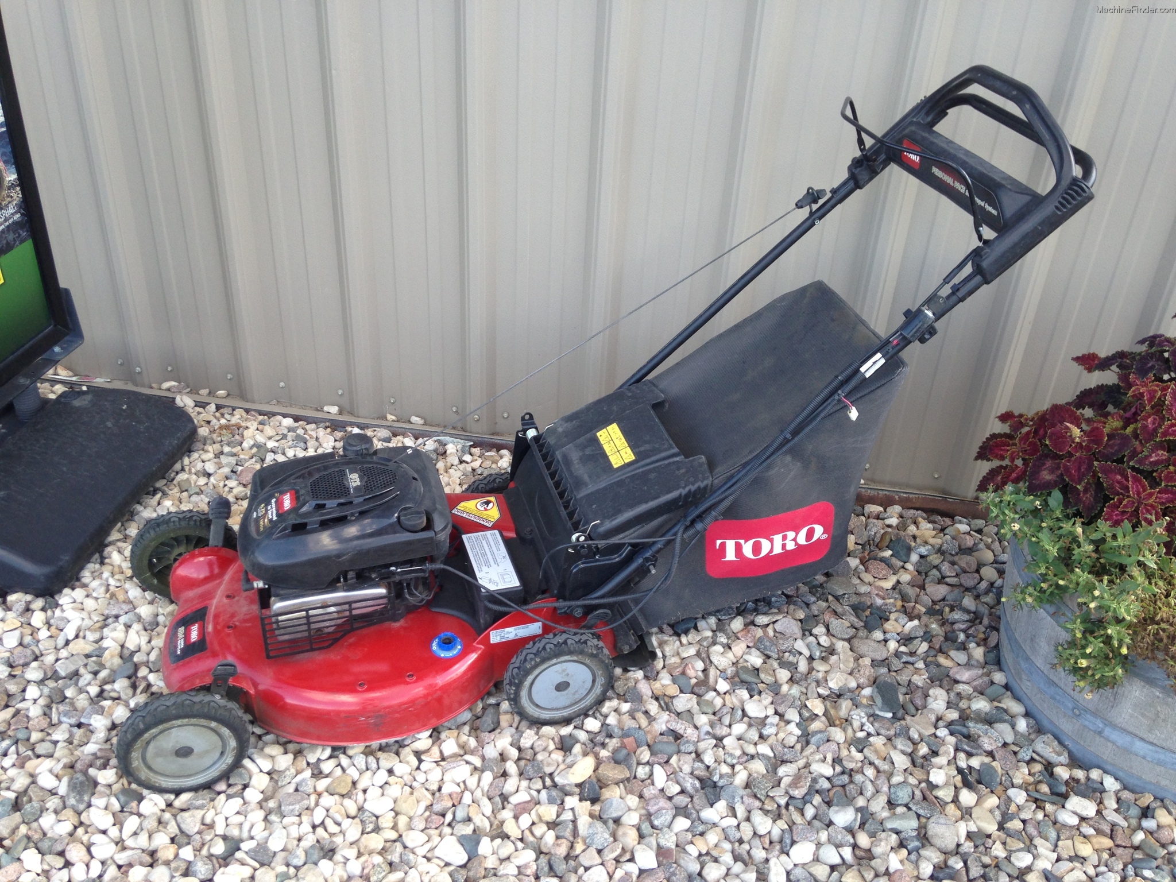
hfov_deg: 55.4
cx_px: 588
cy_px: 441
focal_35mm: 33
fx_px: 1121
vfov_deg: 42.9
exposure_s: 1/120
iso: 50
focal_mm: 4.12
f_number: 2.4
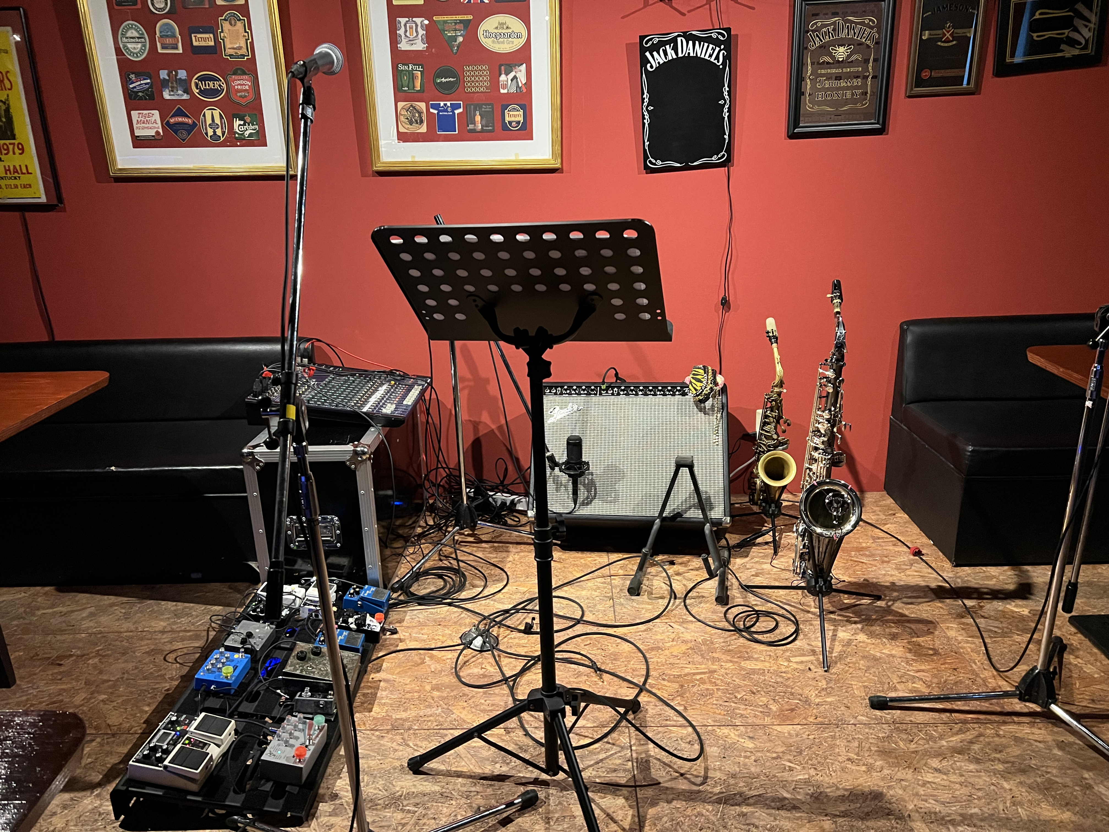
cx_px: 554
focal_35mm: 26
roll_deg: +2.4
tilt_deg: -18.8
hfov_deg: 67.3
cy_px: 416
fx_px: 833
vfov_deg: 53.1
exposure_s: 1/33
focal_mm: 5.7
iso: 400
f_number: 1.5
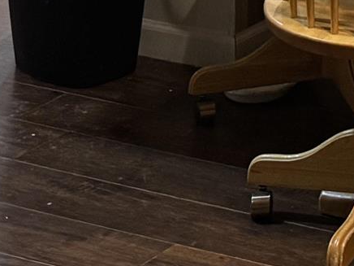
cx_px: 677
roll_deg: -1.5
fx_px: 1728
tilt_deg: -2.8
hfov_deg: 10.8
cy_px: -502
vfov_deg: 7.8
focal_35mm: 169
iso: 250
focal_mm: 6.76
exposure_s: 1/60
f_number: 1.78
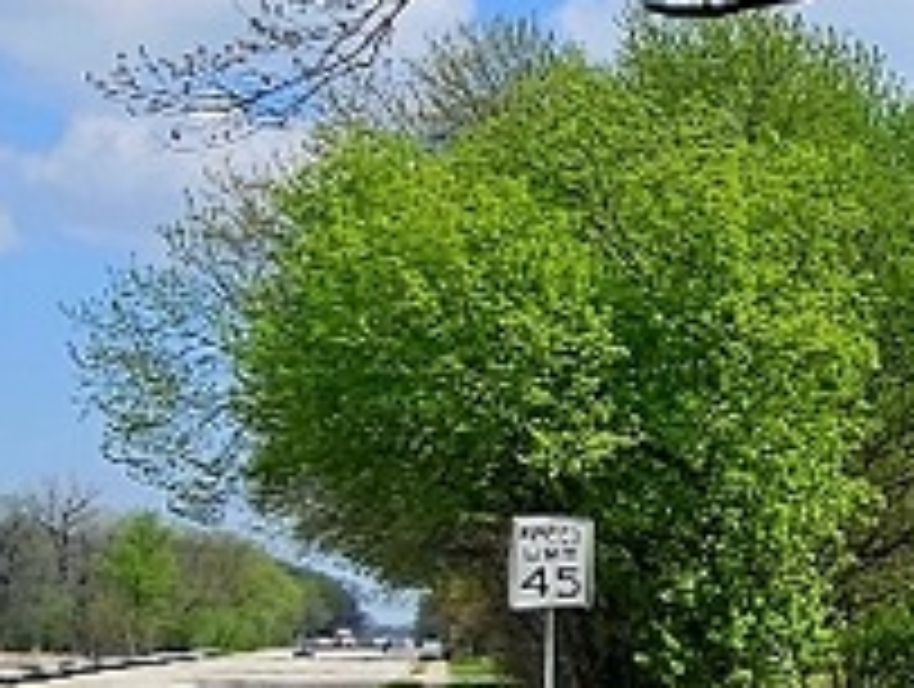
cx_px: 1396
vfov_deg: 15.8
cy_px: 666
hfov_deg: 18.6
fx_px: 2433
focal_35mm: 92
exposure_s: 1/3333
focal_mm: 2.2
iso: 50
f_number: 2.2
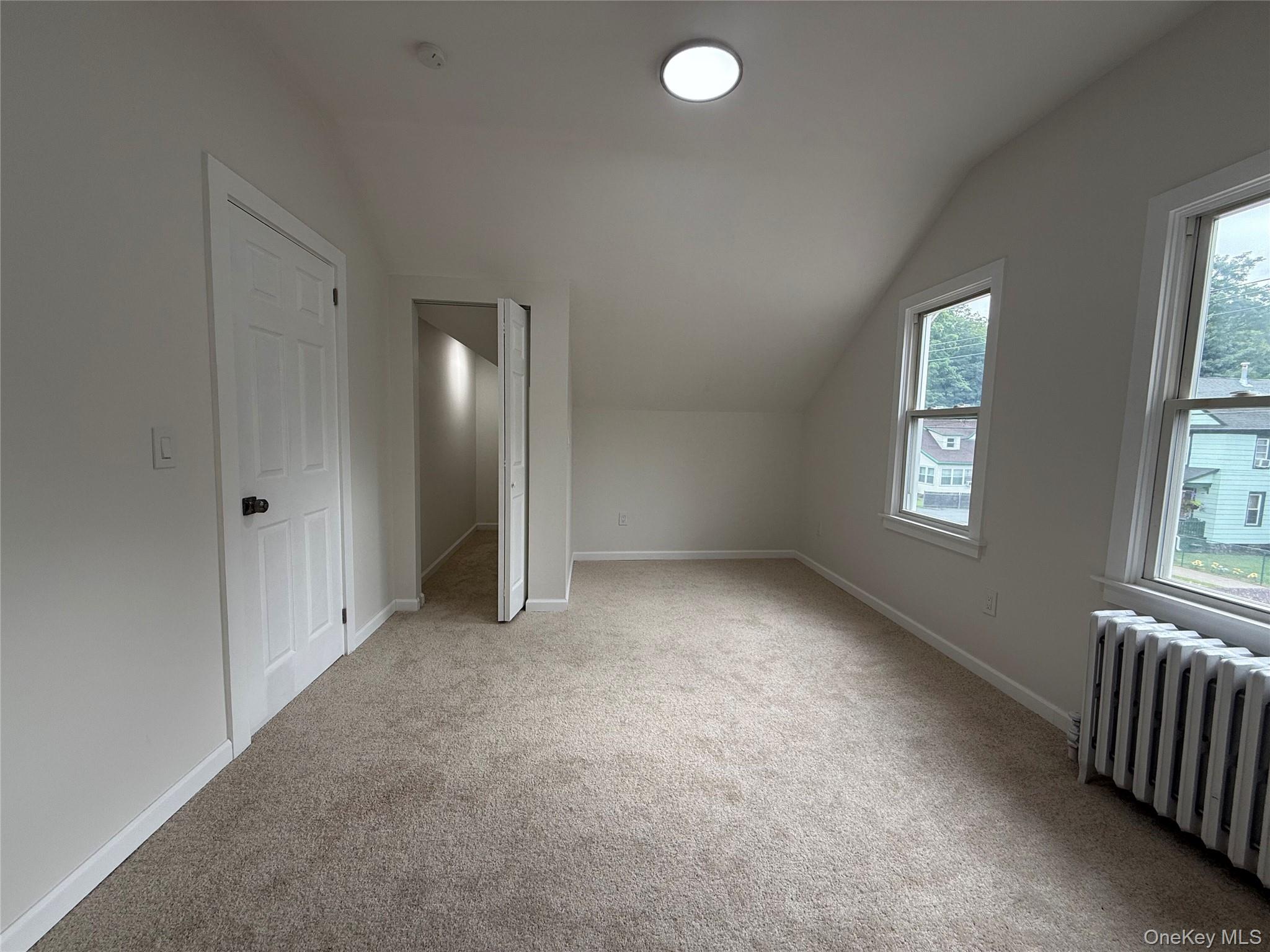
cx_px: 635
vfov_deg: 85.7
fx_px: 514
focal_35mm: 14
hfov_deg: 102.1
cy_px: 476
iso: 50
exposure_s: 1/121
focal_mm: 2.22
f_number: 2.2
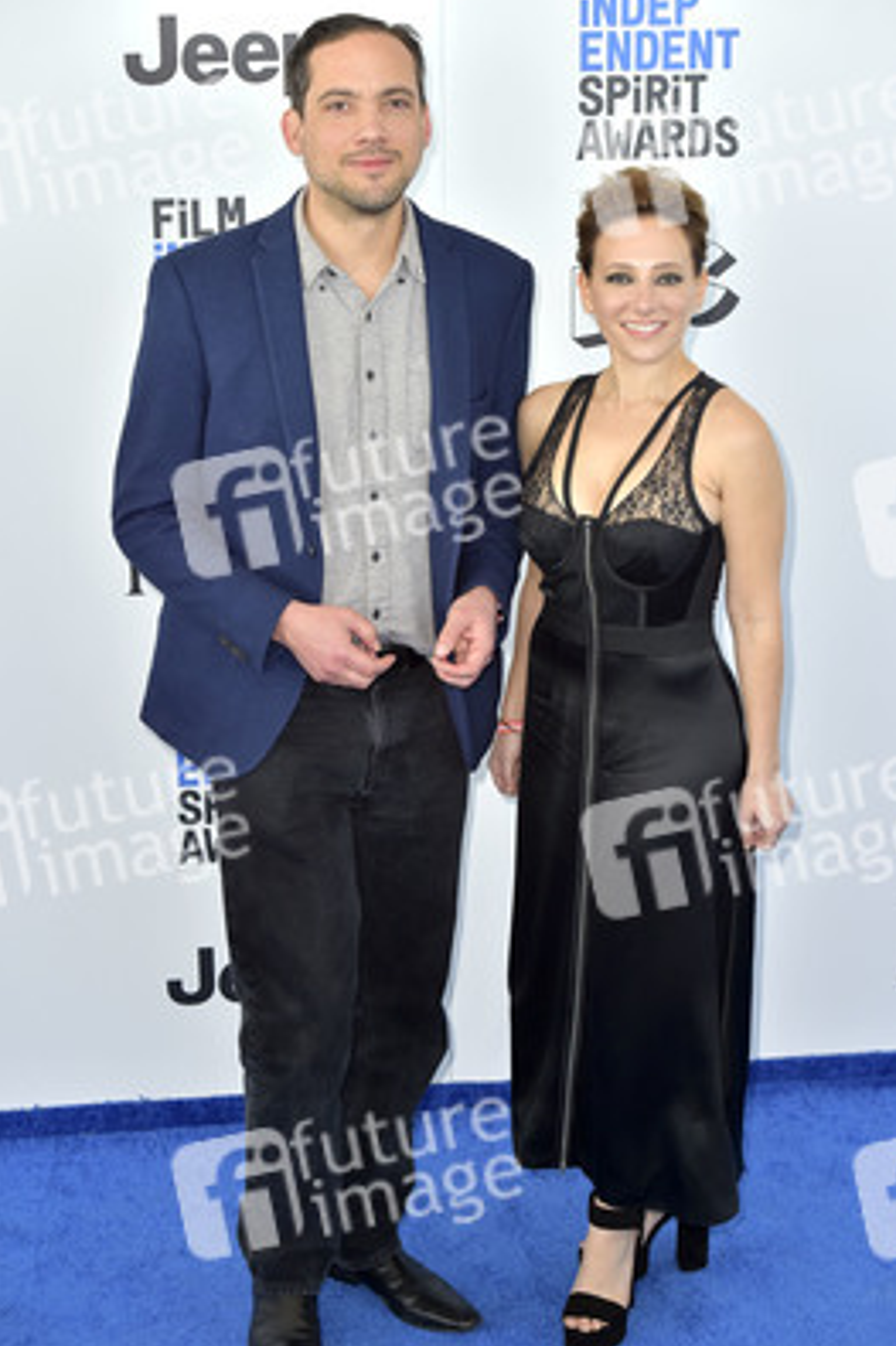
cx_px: 448
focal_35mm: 71
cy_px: 668
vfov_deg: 28.5
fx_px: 2653
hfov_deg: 19.2
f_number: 6.3
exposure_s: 1/320
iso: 500
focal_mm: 70
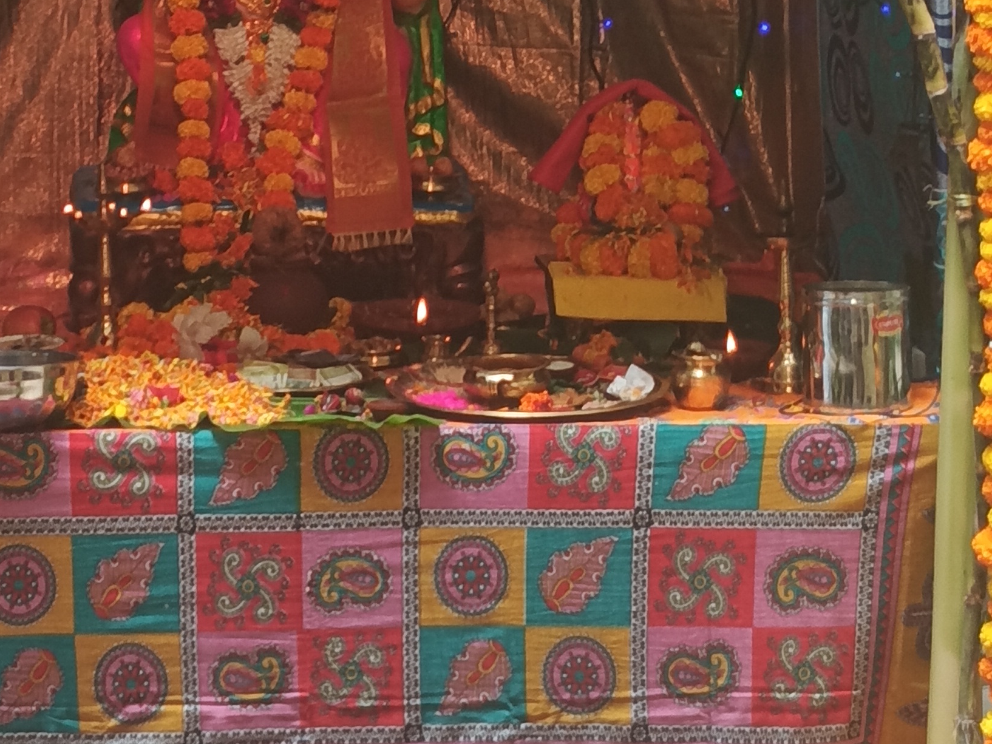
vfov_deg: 14.6
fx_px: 2866
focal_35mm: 100
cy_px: 73
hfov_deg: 19.5
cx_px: 275
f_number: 1.8
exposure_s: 1/50
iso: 54
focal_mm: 4.26
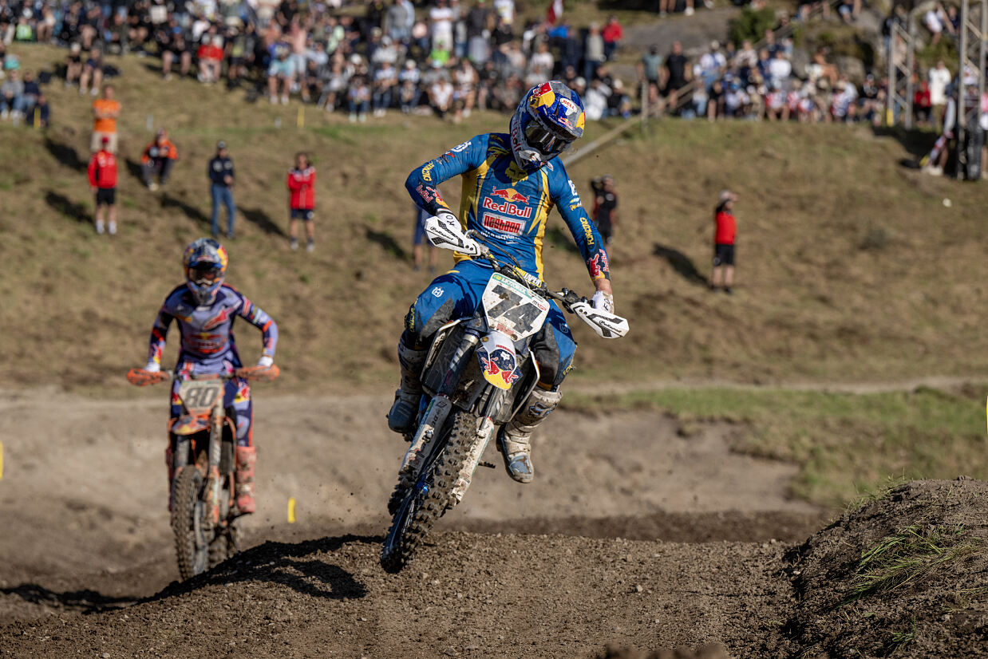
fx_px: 4804
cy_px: 330
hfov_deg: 11.7
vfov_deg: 7.9
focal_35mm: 175
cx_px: 494
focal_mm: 175
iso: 400
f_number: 5.6
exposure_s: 1/3200
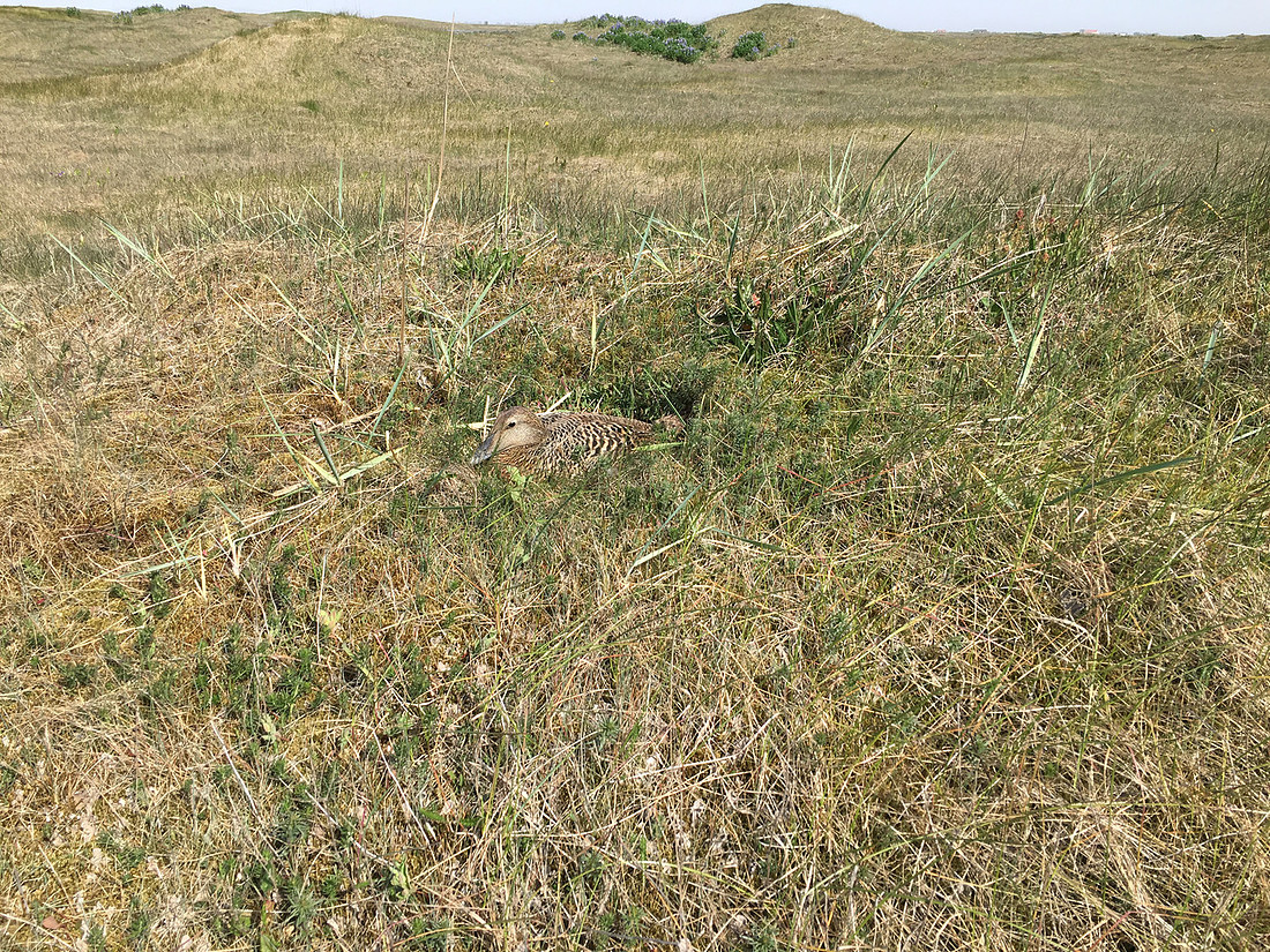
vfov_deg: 48.2
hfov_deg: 61.7
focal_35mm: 29
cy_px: 476
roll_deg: +0.2
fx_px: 1064
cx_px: 635
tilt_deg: -23.3
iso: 25
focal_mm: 4.15
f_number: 2.2
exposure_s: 1/916
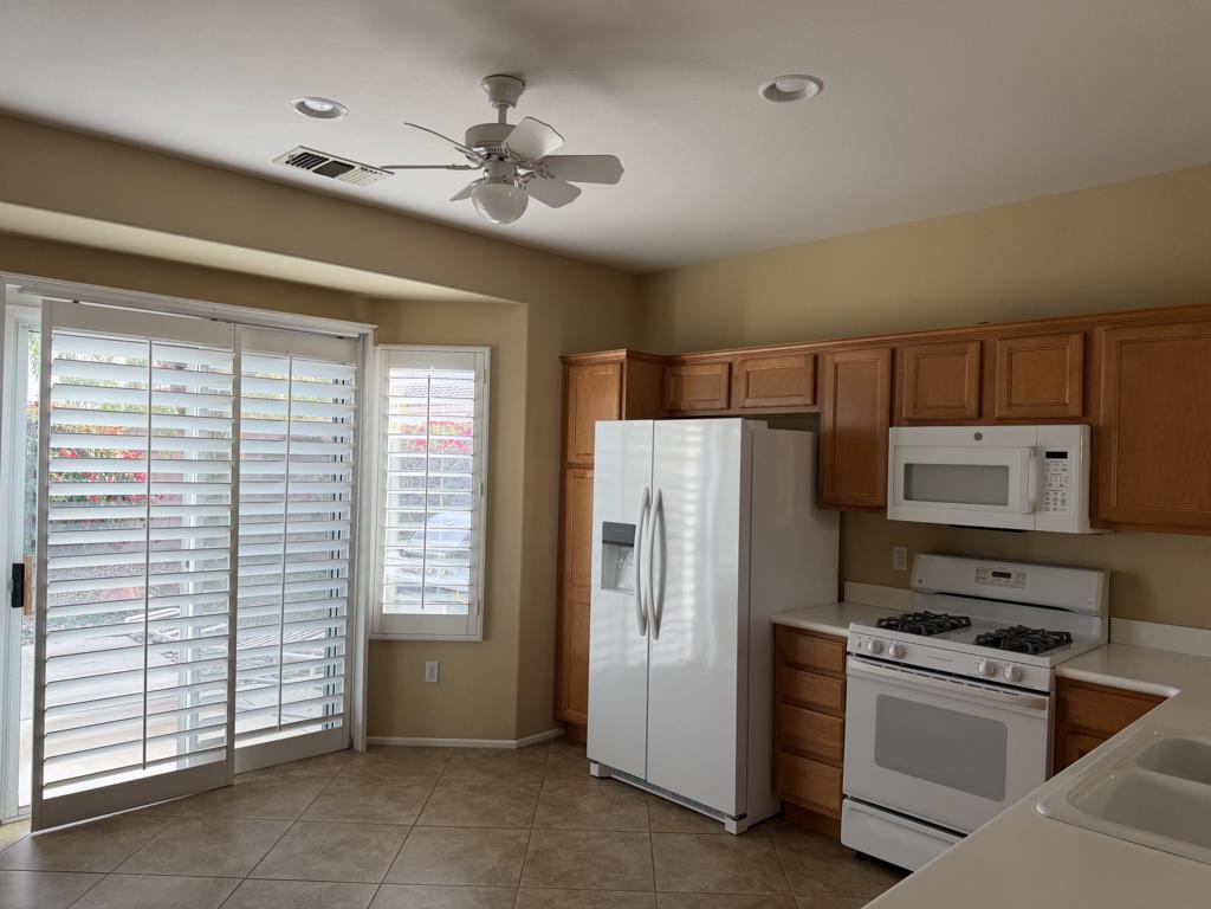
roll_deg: -1.4
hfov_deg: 71.6
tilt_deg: +0.1
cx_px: 606
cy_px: 454
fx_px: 840
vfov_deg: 56.8
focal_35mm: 24
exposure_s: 1/121
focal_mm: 6.76
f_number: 1.78
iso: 100
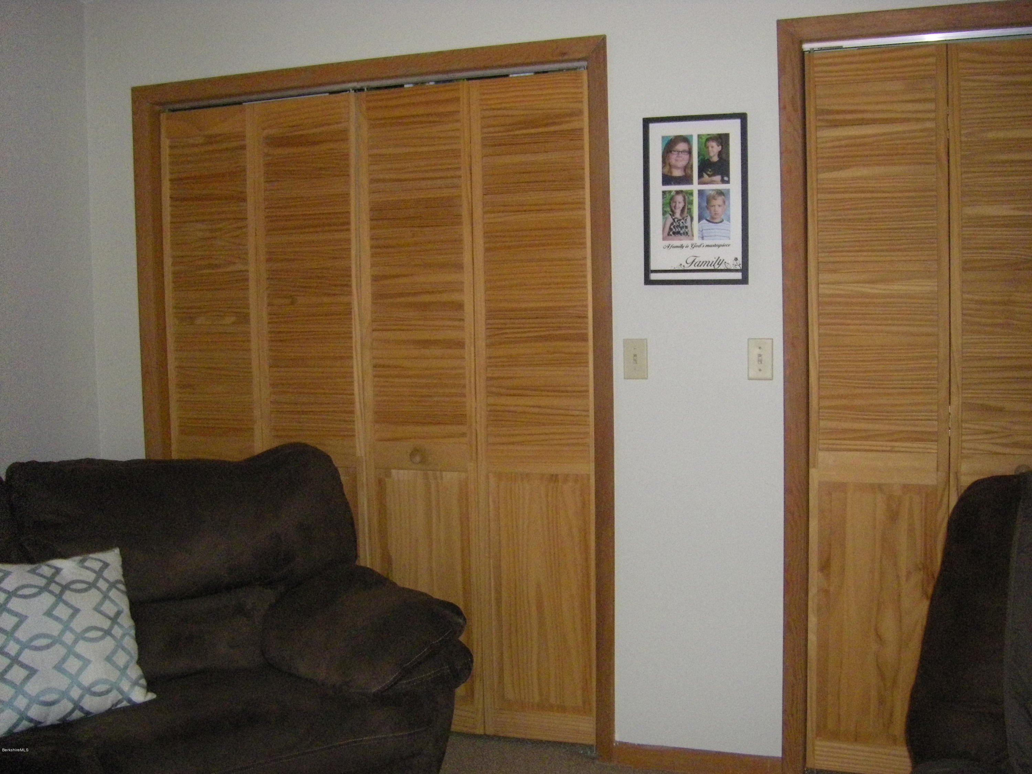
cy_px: 387
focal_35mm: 38
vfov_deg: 37.7
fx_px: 1133
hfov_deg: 49.0
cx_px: 516
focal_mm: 6.3
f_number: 3.5
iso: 800
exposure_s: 1/50
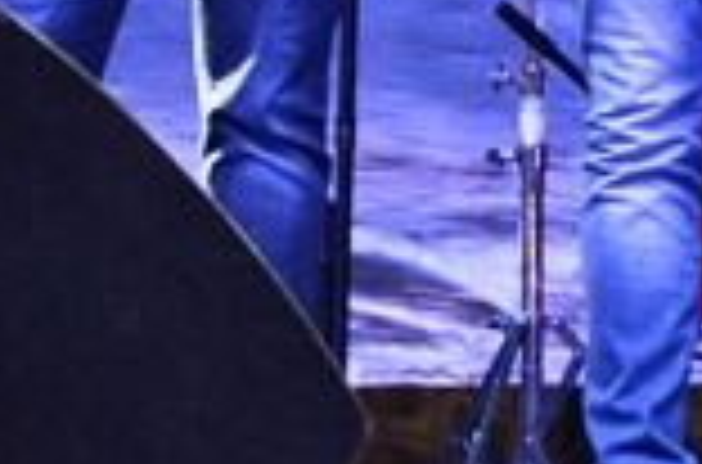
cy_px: -496
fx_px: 10459
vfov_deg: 2.5
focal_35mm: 538
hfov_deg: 3.8
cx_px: 752
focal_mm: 70
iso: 800
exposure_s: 1/60
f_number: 5.3
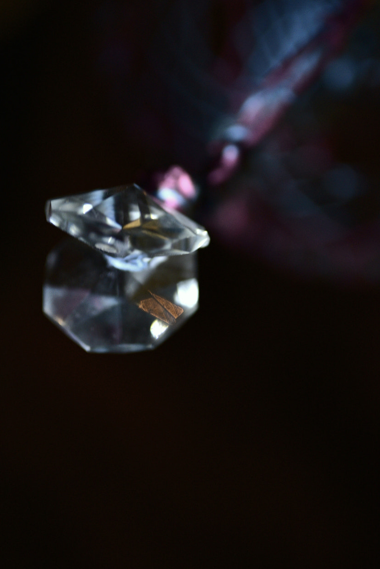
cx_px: 219
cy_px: 284
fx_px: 711
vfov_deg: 43.6
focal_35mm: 45
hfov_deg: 29.9
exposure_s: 1/125
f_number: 1.6
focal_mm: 35
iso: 500
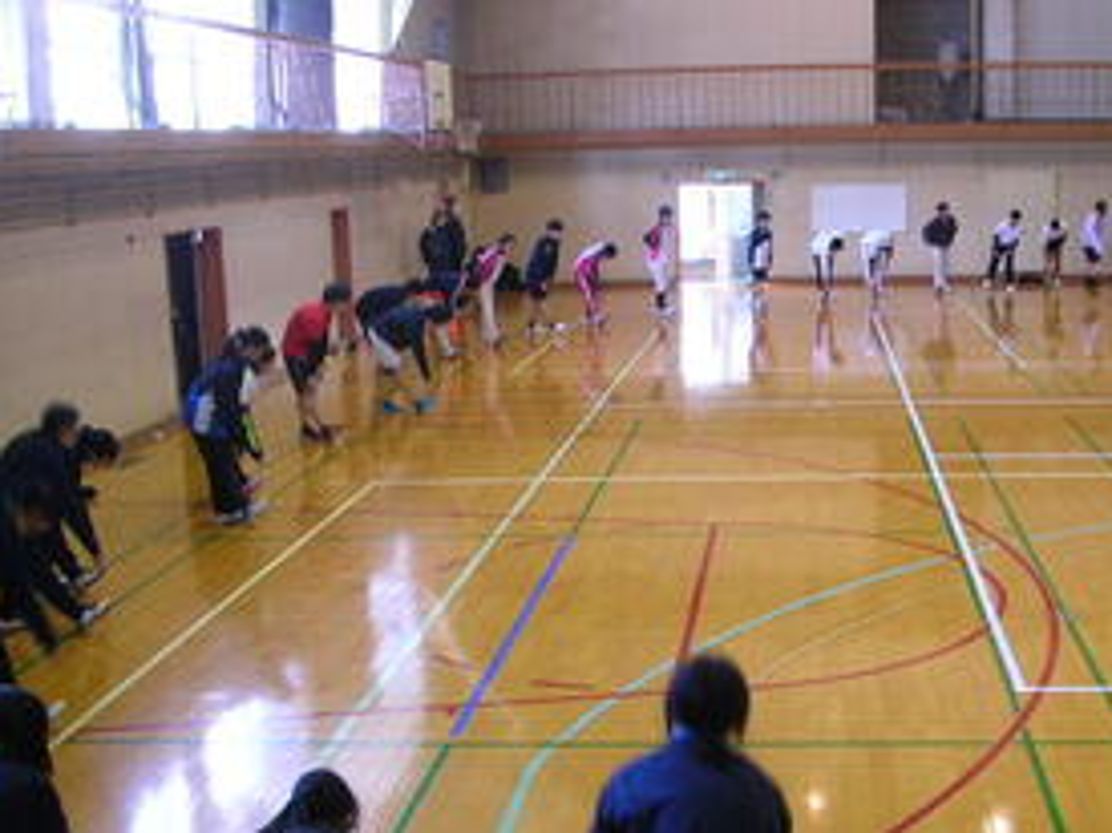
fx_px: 1638
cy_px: 574
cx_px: 740
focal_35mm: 51
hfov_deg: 37.1
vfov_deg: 28.3
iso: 50
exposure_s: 1/12.1
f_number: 2.8
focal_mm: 5.8
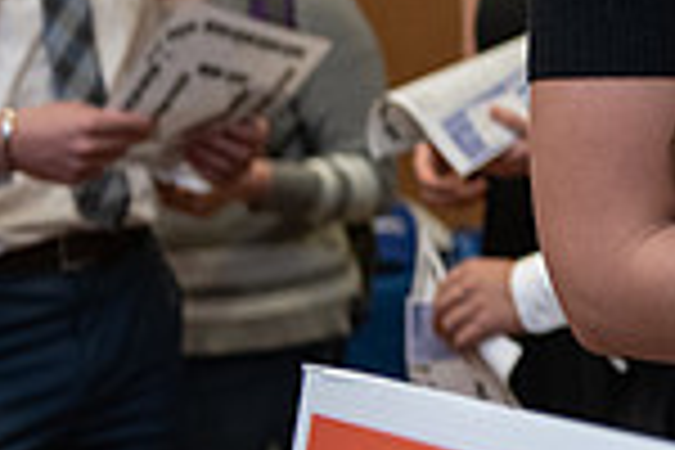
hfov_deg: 9.0
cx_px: 1300
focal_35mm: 217
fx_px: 4068
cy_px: -245
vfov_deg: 6.2
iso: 1250
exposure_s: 1/200
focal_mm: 56
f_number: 3.2
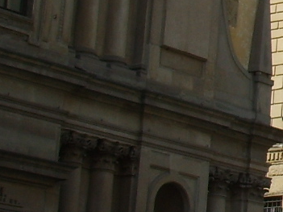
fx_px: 1455
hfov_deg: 10.1
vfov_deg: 8.3
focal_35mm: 178
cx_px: 614
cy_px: 29
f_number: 6.3
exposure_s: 1/125
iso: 50
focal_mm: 6.6
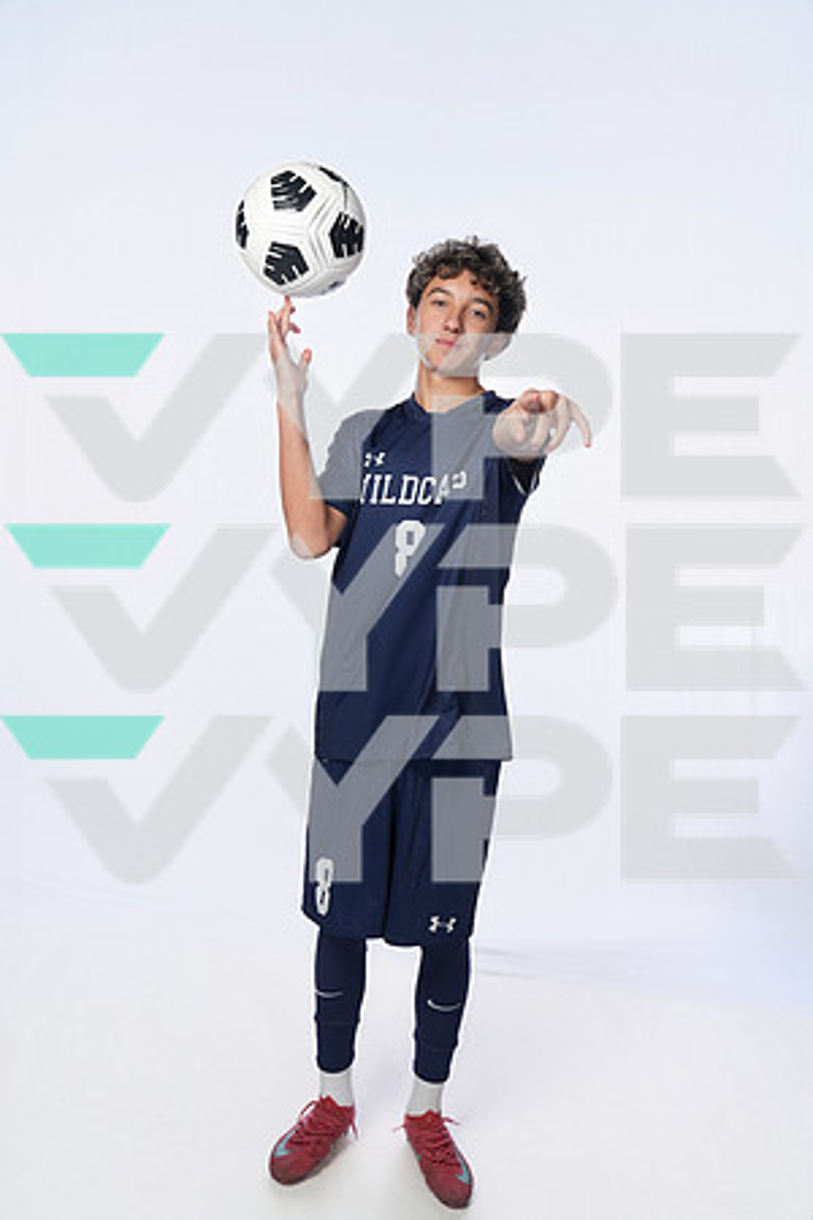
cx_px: 406
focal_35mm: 38
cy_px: 610
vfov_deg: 50.7
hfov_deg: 35.1
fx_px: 1287
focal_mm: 38
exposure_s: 1/250
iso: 800
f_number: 8
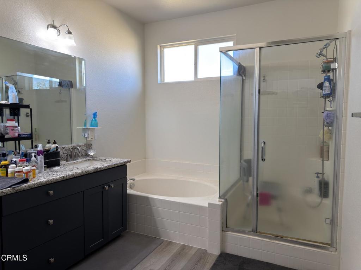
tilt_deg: -4.1
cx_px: 180
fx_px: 250
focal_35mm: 24
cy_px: 135
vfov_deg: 56.8
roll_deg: -0.2
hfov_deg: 71.6
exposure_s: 1/120
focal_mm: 6.76
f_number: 1.78
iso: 80
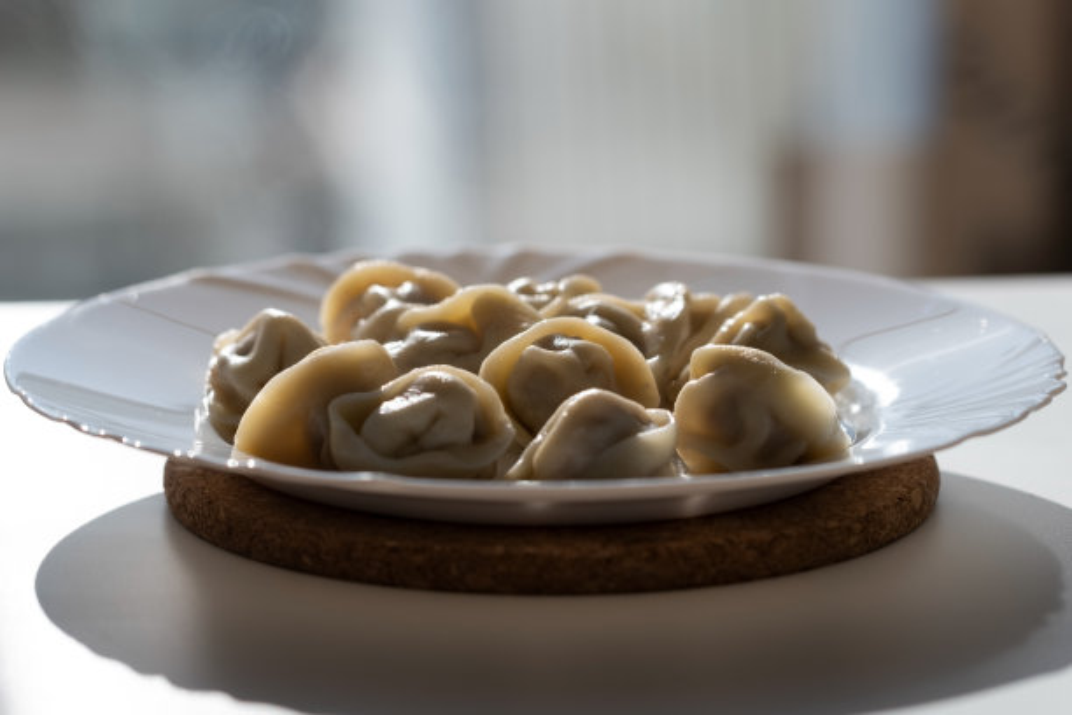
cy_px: 358
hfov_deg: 13.7
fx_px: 4466
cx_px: 536
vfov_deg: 9.1
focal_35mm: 150
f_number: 3.5
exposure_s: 1/1000
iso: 160
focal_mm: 100
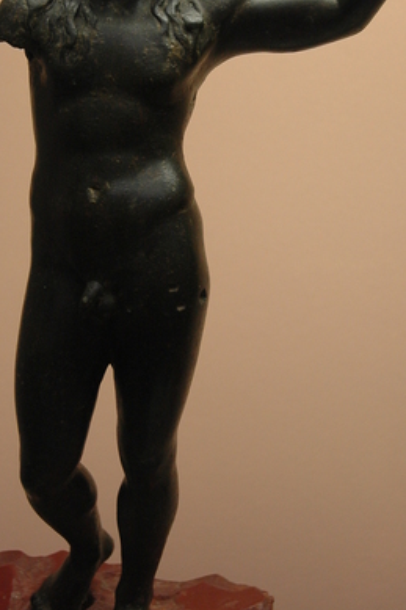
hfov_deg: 19.7
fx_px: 1166
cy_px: 158
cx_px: 165
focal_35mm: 69
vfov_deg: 28.9
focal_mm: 27
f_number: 4
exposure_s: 1/60
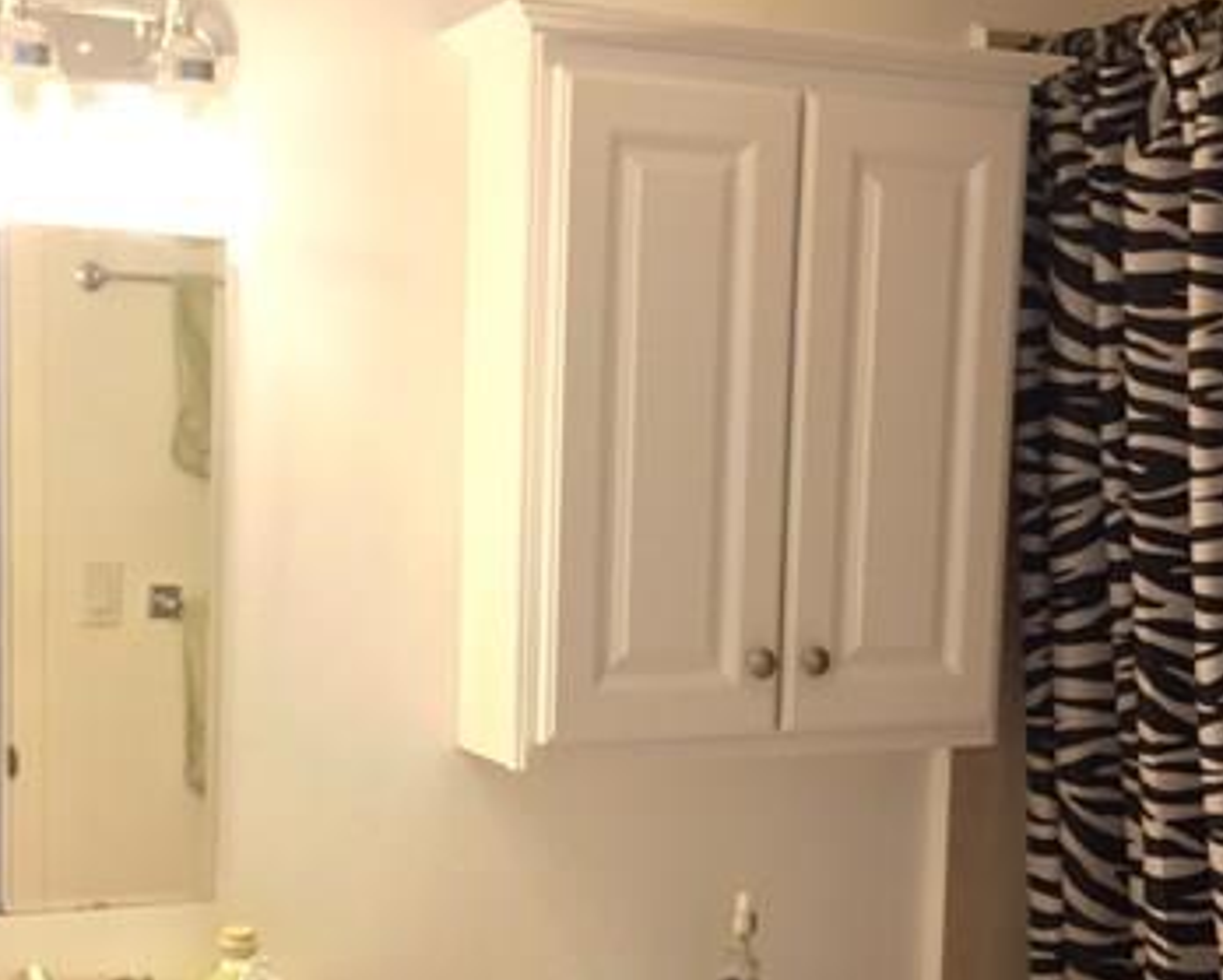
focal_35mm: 52
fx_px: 1884
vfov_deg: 29.0
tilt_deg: -5.8
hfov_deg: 35.8
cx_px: 464
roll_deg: -2.8
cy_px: 646
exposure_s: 1/30
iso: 100
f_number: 2.2
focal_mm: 4.15
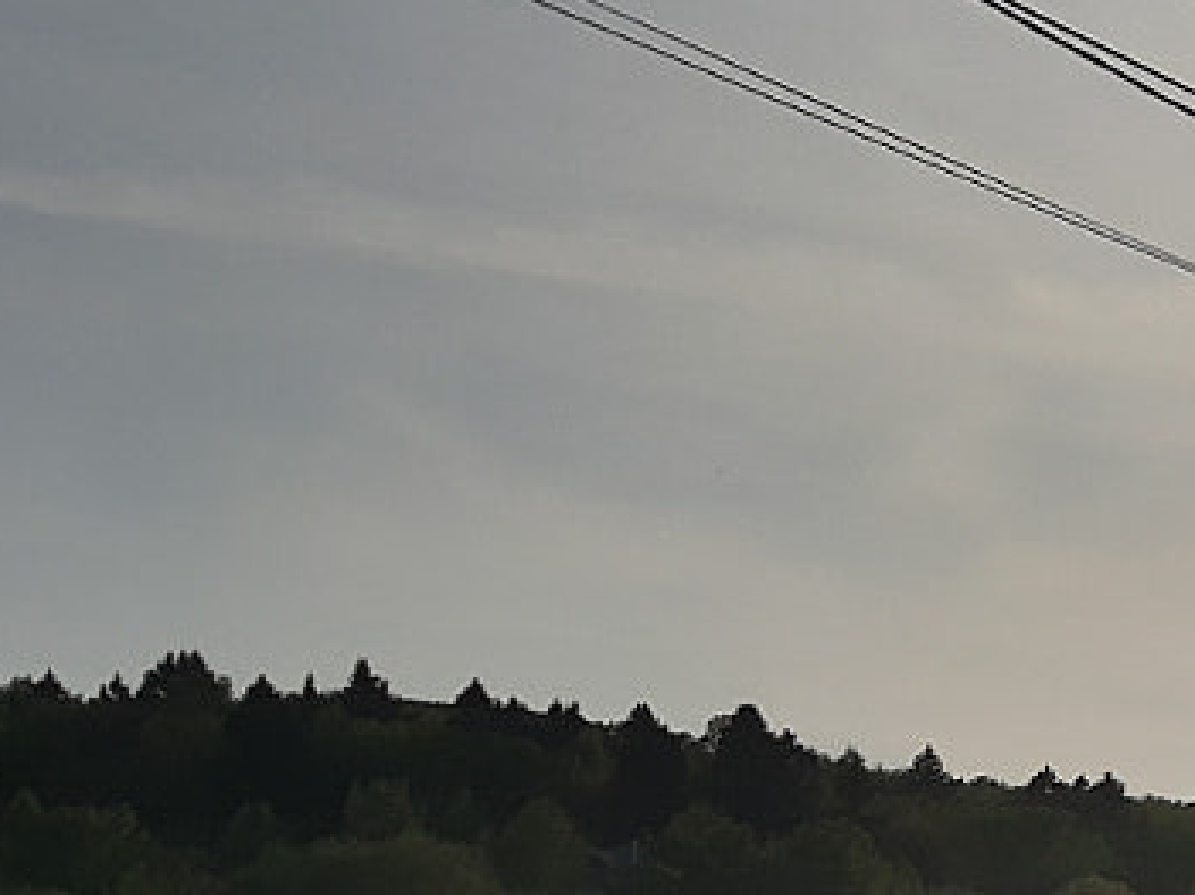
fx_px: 4245
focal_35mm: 123
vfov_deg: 12.0
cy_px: 813
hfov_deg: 14.5
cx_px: 2019
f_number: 1.7
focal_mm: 3.71
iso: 40
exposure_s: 1/8621
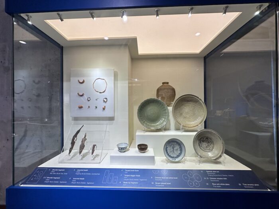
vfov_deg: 85.7
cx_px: 140
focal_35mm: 14
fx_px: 113
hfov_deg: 102.1
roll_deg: +0.3
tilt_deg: +1.7
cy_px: 104
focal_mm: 2.22
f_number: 2.2
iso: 100
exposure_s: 1/120
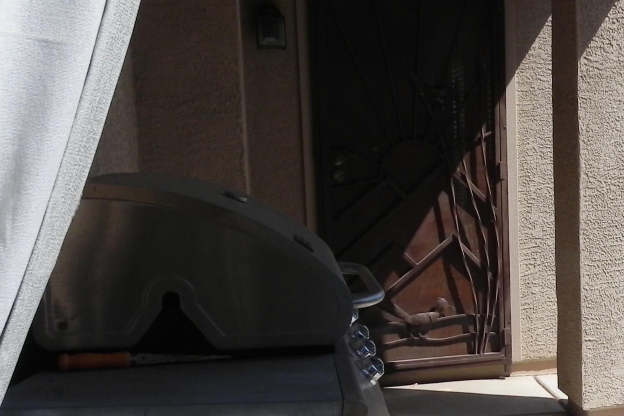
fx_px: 936
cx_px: 604
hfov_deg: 34.0
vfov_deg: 25.0
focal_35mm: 54
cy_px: 272
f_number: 8
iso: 160
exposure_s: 1/420
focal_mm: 4.6
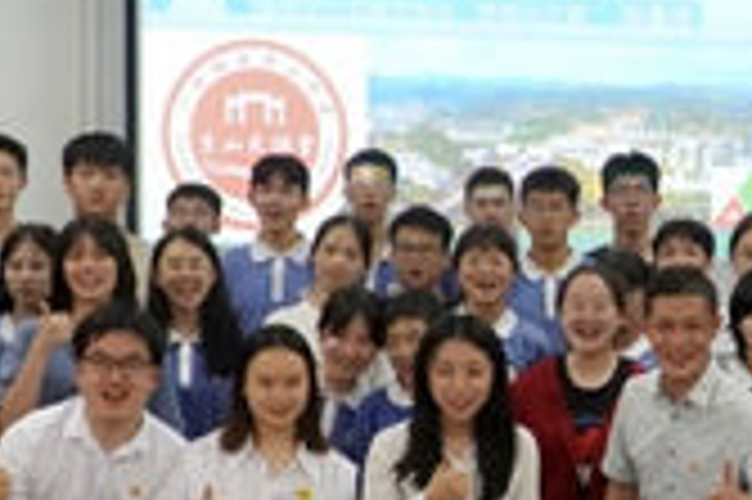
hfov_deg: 20.7
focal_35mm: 97
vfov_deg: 14.1
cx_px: 657
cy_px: 329
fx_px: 2024
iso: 4000
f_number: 4
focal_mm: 18
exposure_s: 1/160
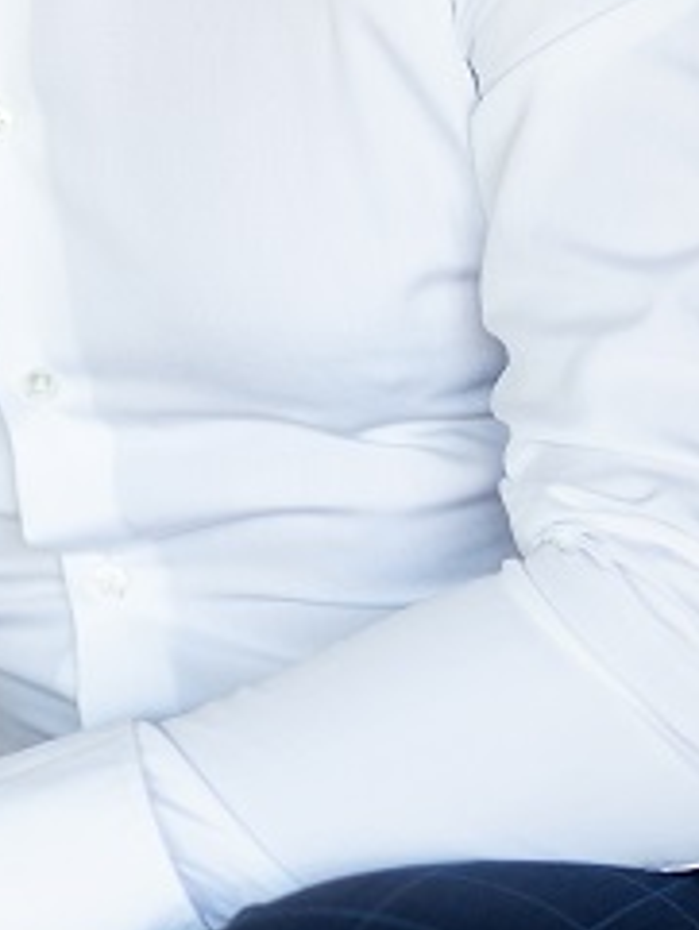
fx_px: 9119
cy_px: 193
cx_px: 25
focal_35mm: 339
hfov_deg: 4.4
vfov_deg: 5.8
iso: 500
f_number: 1.8
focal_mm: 85
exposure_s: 1/125
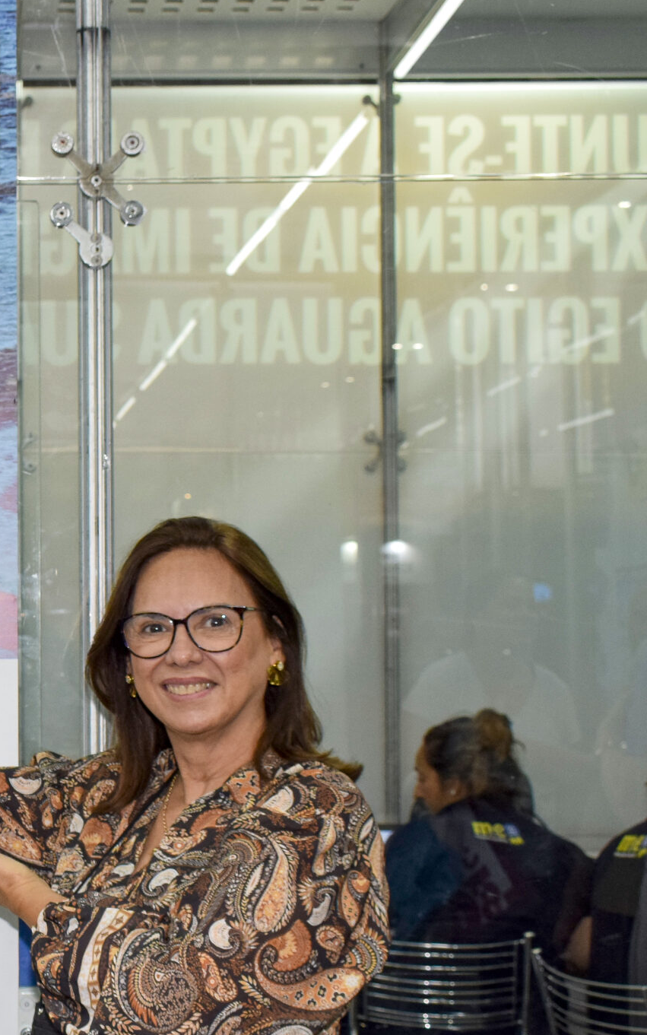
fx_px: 1946
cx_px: -192
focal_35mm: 69
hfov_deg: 17.7
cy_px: 566
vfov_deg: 29.8
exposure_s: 1/125
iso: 800
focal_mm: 24
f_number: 5.6
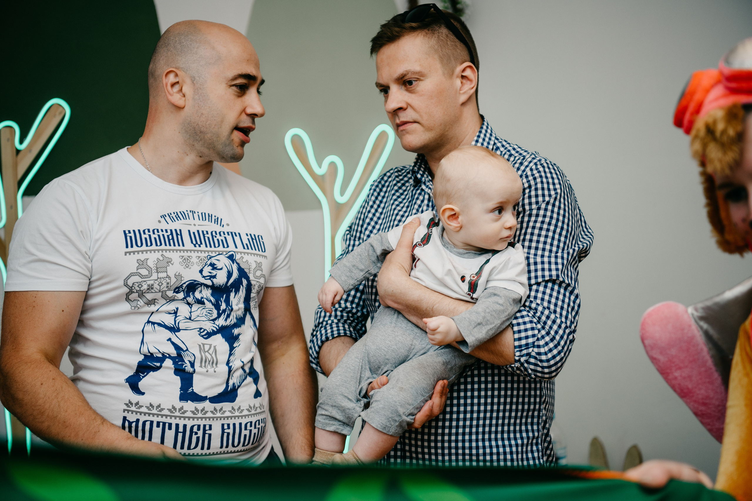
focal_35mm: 60
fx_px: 1253
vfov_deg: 22.6
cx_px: 376
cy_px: 250
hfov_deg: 33.4
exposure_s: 1/160
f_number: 3.2
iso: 160
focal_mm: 60
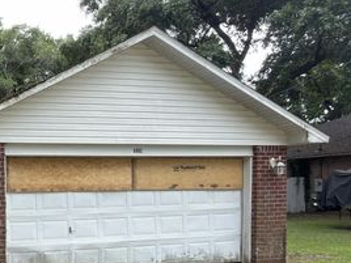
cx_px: -28
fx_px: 436
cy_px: 205
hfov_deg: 37.4
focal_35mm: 43
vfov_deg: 32.8
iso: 25
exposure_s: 1/189
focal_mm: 2.22
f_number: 2.2
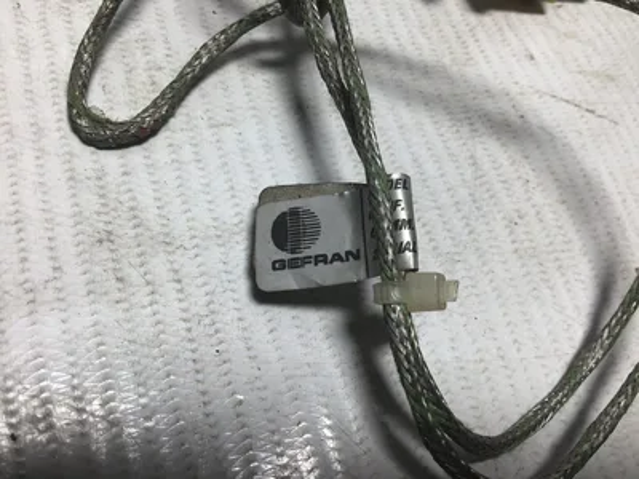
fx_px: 572
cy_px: 240
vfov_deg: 45.4
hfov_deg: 58.4
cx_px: 320
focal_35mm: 31
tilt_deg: -59.1
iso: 25
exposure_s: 1/133
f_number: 2.4
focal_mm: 3.3
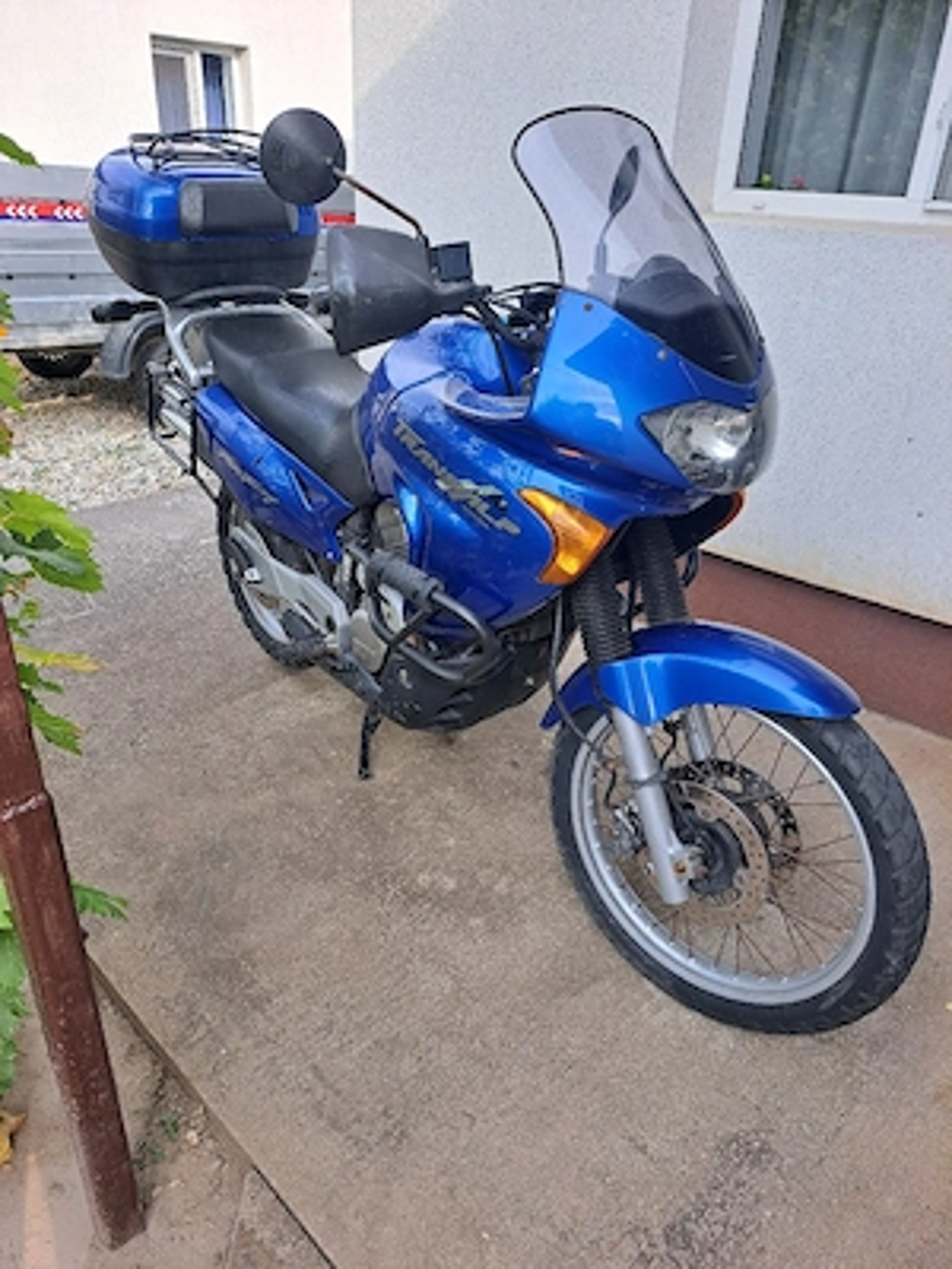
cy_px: 634
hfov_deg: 56.8
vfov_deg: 71.6
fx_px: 880
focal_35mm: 24
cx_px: 476
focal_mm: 5.23
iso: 50
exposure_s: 1/303
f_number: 1.8
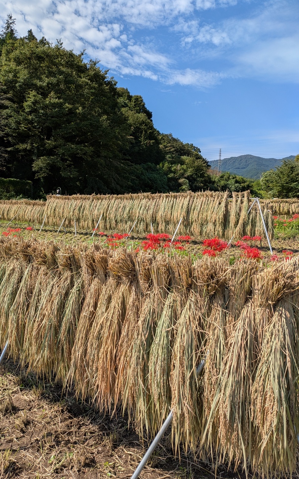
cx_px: 119
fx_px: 352
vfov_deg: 68.4
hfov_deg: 45.8
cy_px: 241
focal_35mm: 27
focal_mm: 5.43
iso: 48
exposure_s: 1/2294
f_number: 1.89
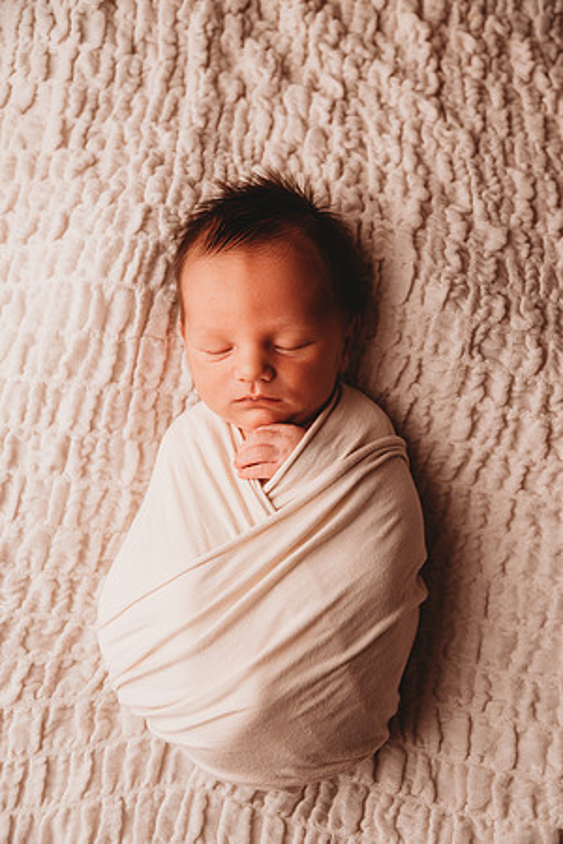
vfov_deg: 38.2
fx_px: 1220
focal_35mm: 52
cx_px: 282
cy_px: 422
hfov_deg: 26.0
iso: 100
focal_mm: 52
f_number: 4
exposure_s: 1/160
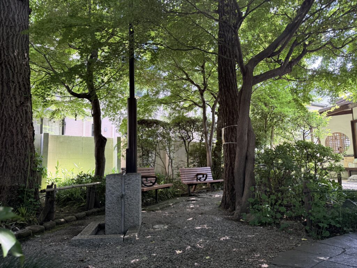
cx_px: 178
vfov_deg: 56.8
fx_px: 248
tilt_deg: +6.4
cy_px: 134
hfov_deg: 71.6
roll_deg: +1.1
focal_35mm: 24
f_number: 1.78
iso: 160
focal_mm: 6.76
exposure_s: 1/121
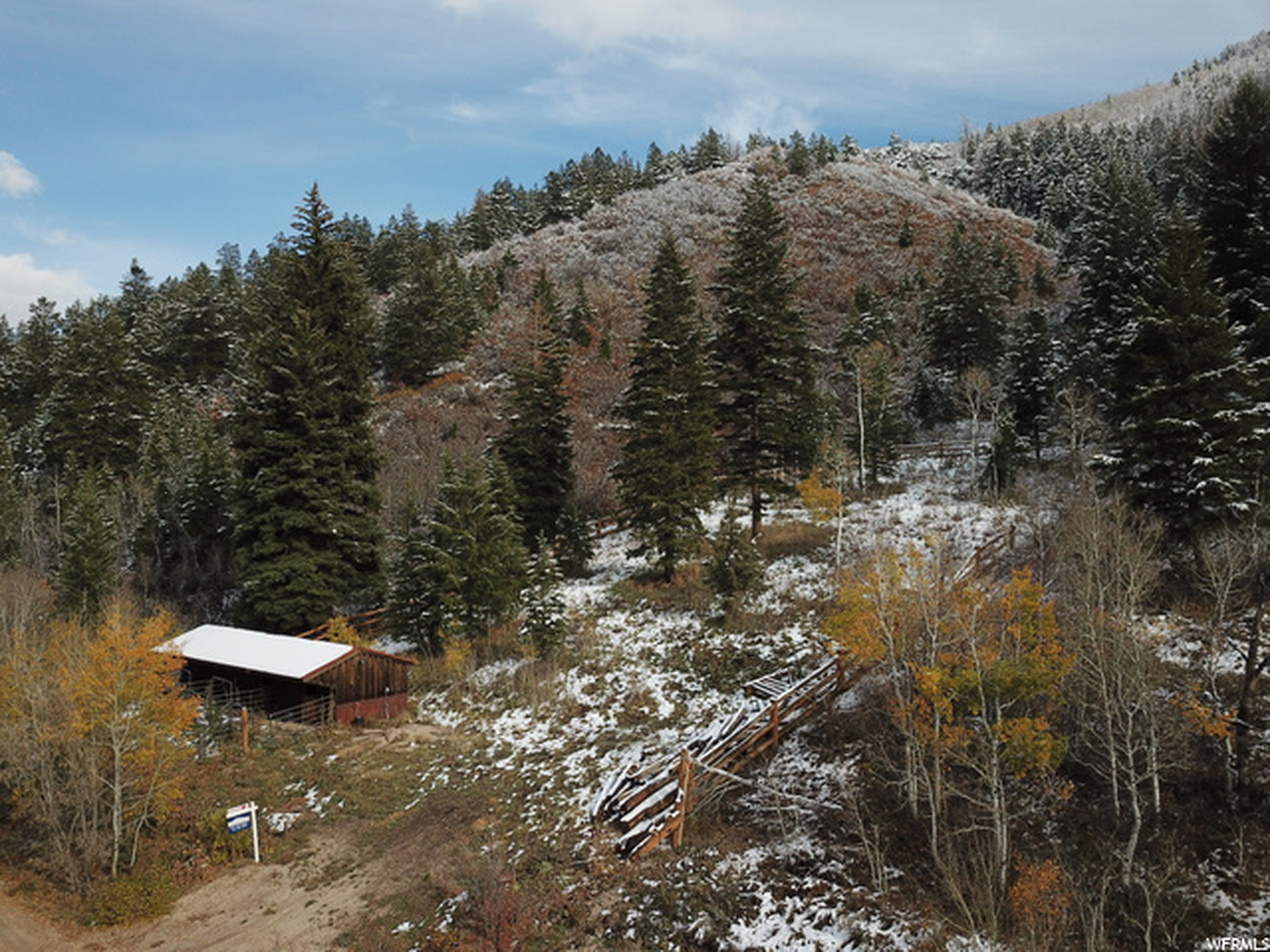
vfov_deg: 53.1
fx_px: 954
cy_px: 476
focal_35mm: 26
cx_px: 635
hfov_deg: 67.3
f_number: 2.2
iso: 100
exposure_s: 1/1366
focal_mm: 4.7
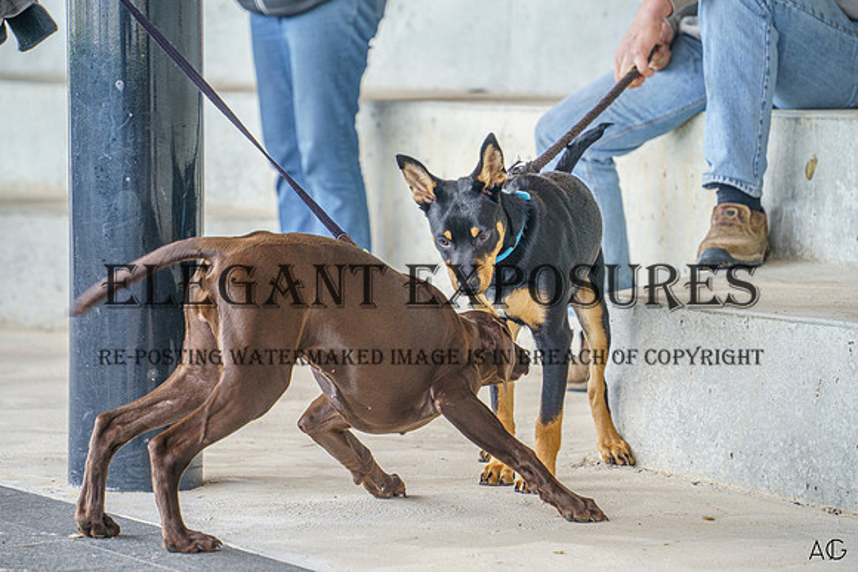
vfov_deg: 8.2
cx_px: 429
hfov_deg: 12.3
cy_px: 286
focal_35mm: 167
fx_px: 3990
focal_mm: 162
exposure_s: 1/200
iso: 1000
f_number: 5.6
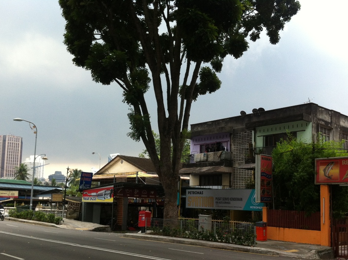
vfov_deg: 33.4
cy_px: 159
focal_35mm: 43
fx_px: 432
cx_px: 155
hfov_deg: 43.8
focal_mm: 3.85
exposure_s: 1/60
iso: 100
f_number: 2.8
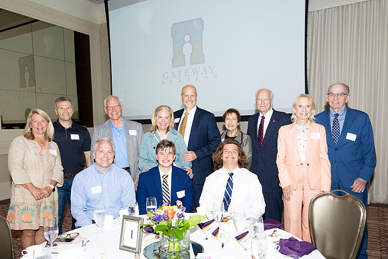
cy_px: 155
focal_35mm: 29
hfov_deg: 63.7
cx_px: 185
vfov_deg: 44.8
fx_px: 312
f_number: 5.6
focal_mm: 24
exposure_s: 1/200
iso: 800
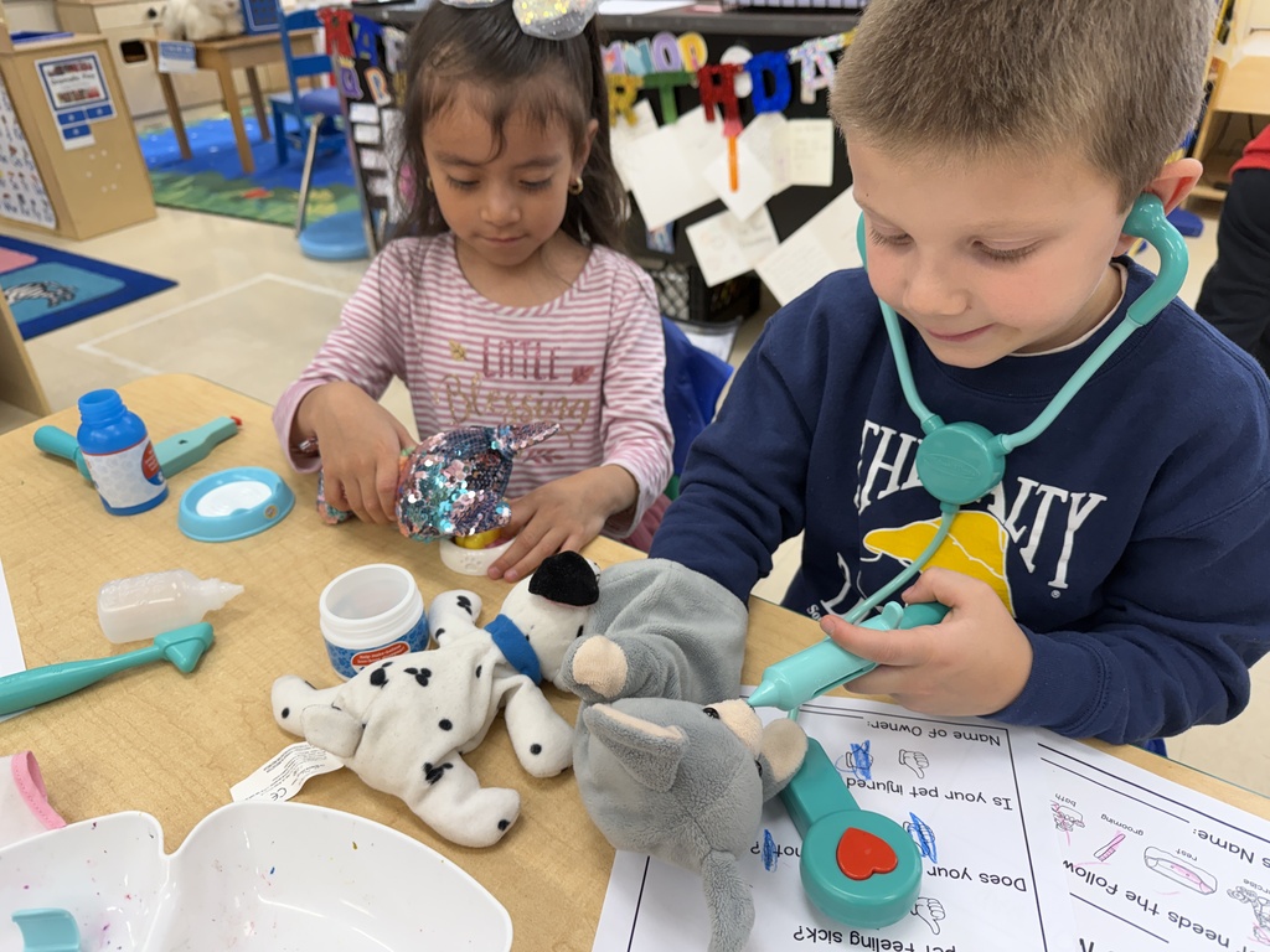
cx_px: 635
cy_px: 476
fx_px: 881
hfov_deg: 71.6
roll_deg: +2.0
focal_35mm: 24
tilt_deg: -32.5
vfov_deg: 56.8
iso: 160
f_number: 1.78
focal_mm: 6.76
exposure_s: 1/120
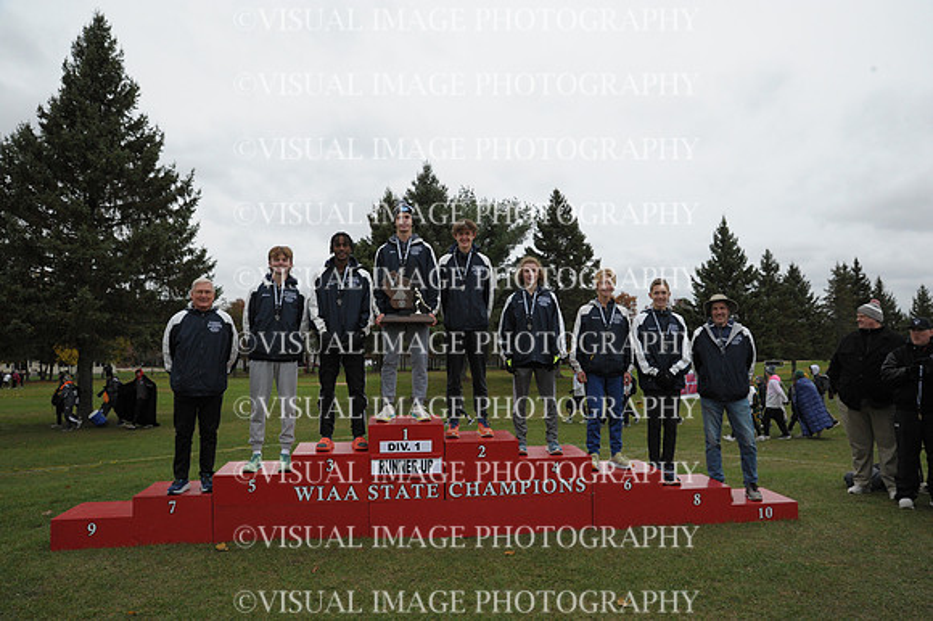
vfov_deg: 43.6
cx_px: 466
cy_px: 310
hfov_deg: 62.0
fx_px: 777
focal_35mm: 30
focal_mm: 30
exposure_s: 1/1000
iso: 2500
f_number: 7.1
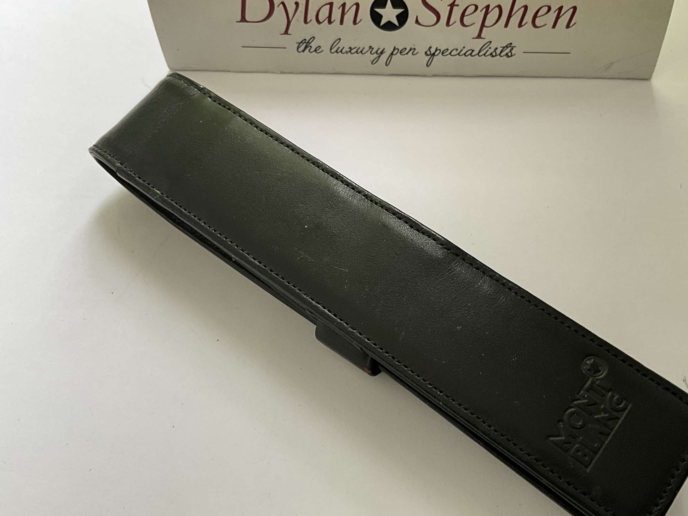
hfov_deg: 53.8
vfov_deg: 41.8
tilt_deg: -63.3
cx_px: 392
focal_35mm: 34
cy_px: 269
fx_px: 676
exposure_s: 1/122
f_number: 1.8
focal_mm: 3
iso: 40
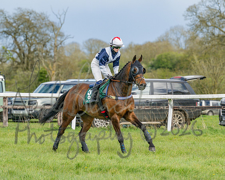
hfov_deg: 8.5
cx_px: 113
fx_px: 1515
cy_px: 90
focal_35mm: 228
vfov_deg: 6.8
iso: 400
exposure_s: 1/3200
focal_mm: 135
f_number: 4
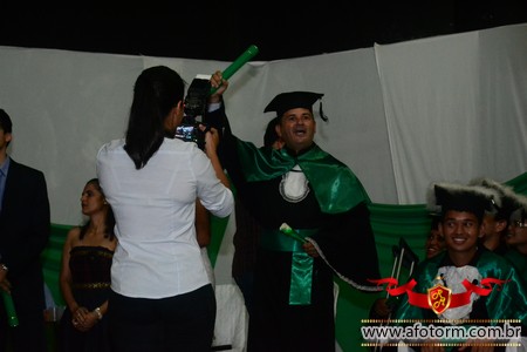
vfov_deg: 15.7
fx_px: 1273
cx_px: 264
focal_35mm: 87
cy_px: 176
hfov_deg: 23.4
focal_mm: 58
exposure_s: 1/80
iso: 3200
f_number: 5.6
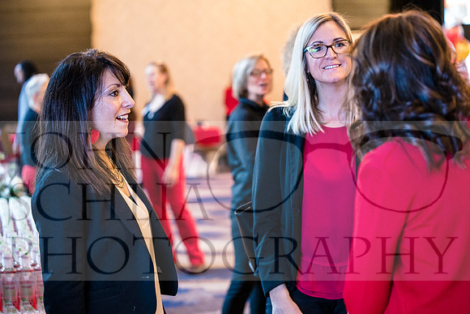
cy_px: 157
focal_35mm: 70
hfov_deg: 28.8
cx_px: 235
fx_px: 914
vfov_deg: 19.5
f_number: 2.8
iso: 12800
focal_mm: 70
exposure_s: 1/60
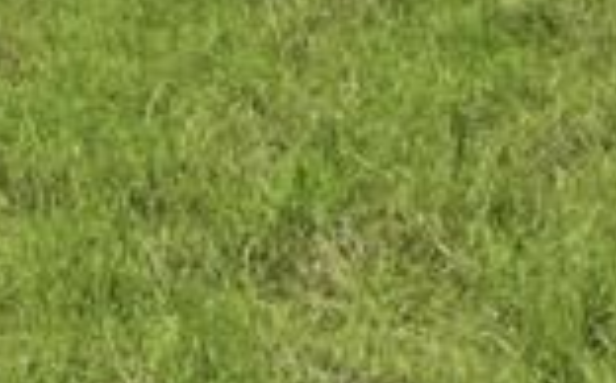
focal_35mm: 161
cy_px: -624
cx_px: -486
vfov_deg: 7.4
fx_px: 2699
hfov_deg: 12.0
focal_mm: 16
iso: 6400
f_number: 18
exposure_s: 1/4000
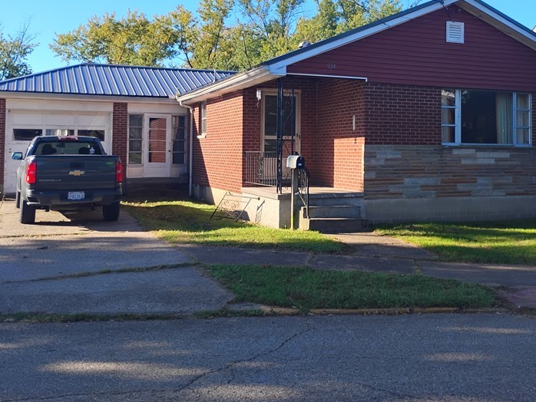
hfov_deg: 45.6
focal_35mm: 41
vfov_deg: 34.7
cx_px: 310
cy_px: 127
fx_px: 635
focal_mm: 4.26
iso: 100
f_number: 1.8
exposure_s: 1/370
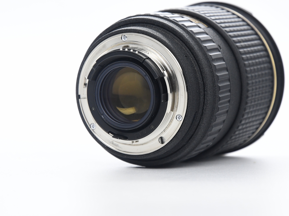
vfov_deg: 9.6
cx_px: 178
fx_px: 1286
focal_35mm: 154
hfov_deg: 12.8
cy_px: 92
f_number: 7.1
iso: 1600
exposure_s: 1/100
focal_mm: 80
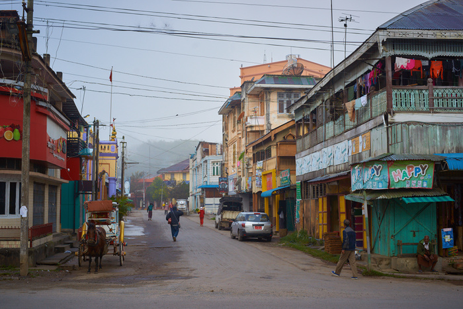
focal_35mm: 50
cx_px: 232
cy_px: 154
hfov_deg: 39.6
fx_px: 643
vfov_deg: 27.0
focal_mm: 50
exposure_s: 1/200
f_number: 8
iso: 200
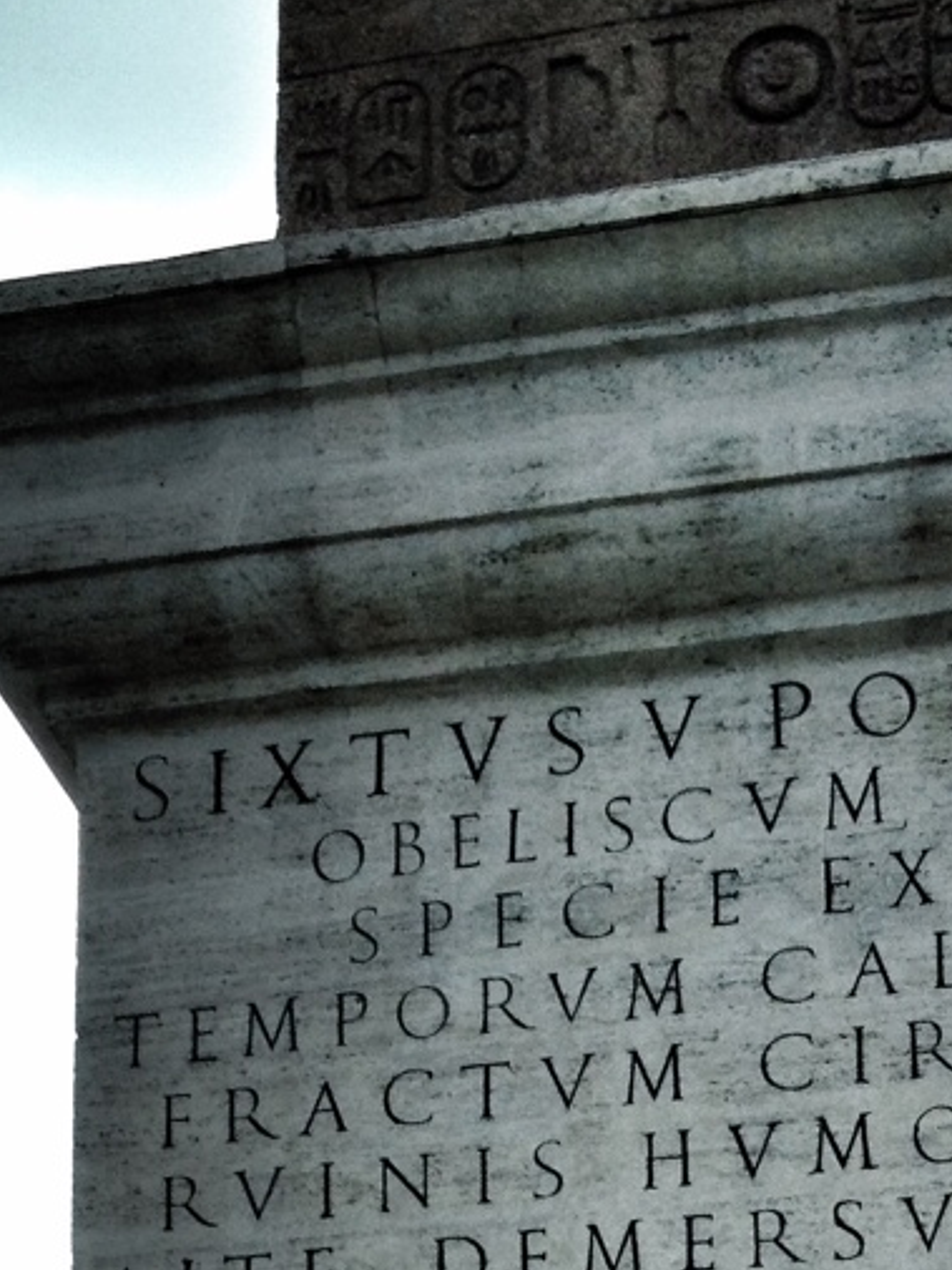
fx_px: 4142
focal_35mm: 113
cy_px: 1763
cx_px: 404
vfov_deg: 16.3
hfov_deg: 13.1
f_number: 2.4
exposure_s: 1/767
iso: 64
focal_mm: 4.28
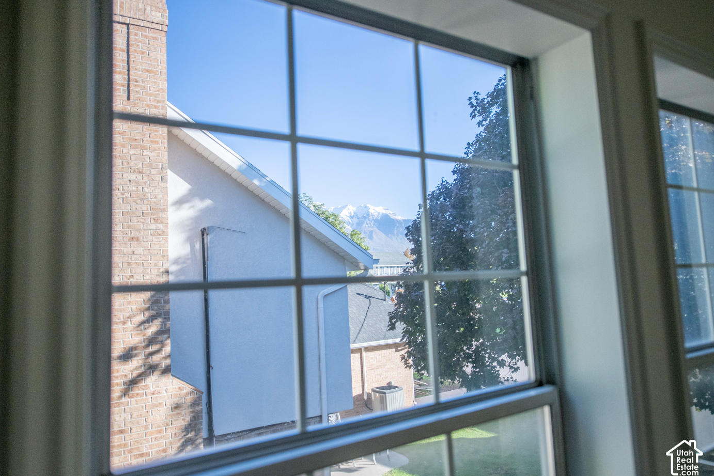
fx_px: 496
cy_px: 235
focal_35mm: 25
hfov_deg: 71.5
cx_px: 343
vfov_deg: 51.3
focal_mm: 24
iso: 800
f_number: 2.8
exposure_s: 1/8000
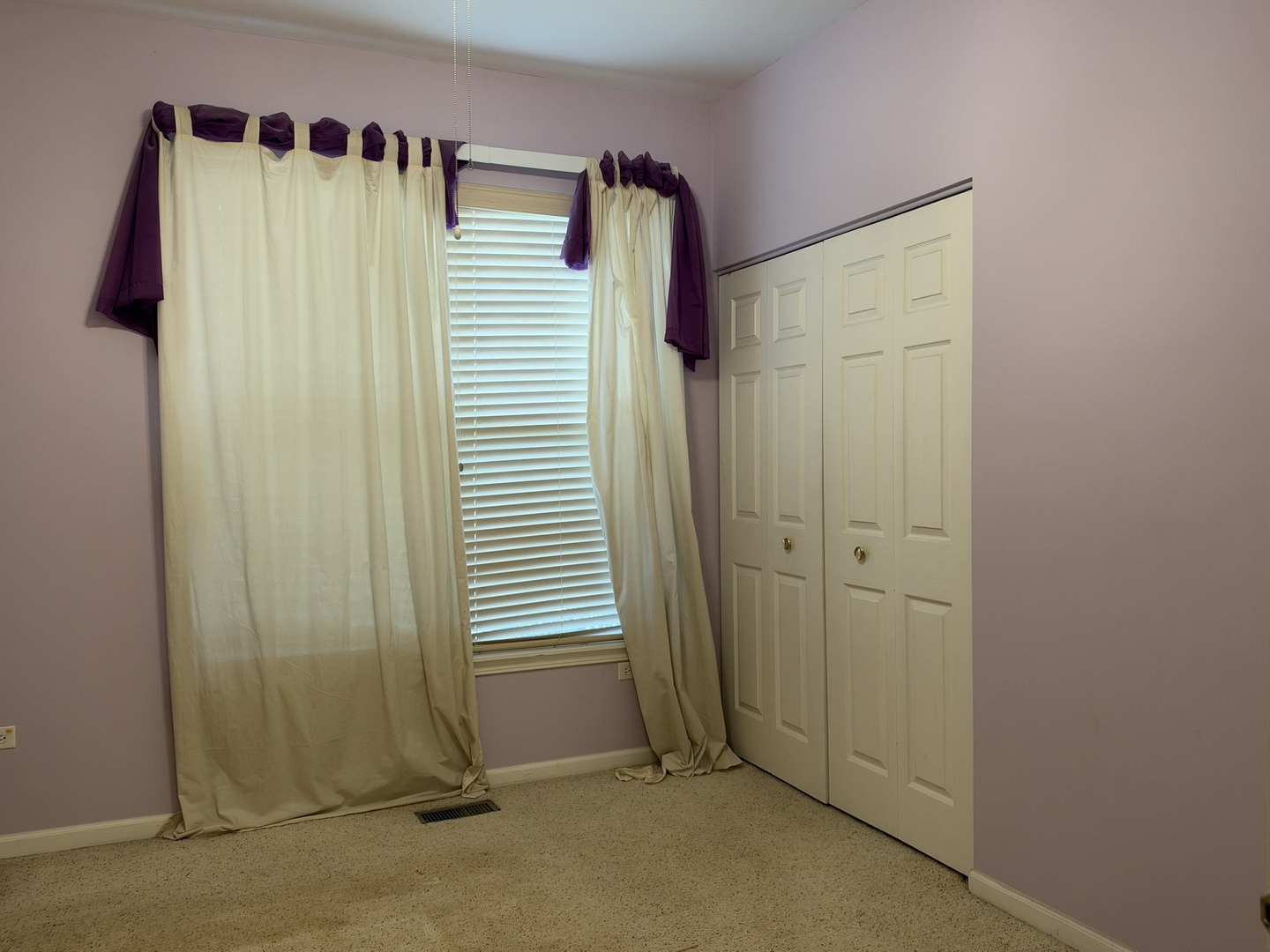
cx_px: 635
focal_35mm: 27
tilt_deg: -1.0
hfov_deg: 65.3
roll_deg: +0.3
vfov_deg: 51.4
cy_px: 476
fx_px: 991
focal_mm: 6.93
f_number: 1.8
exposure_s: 1/60
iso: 250
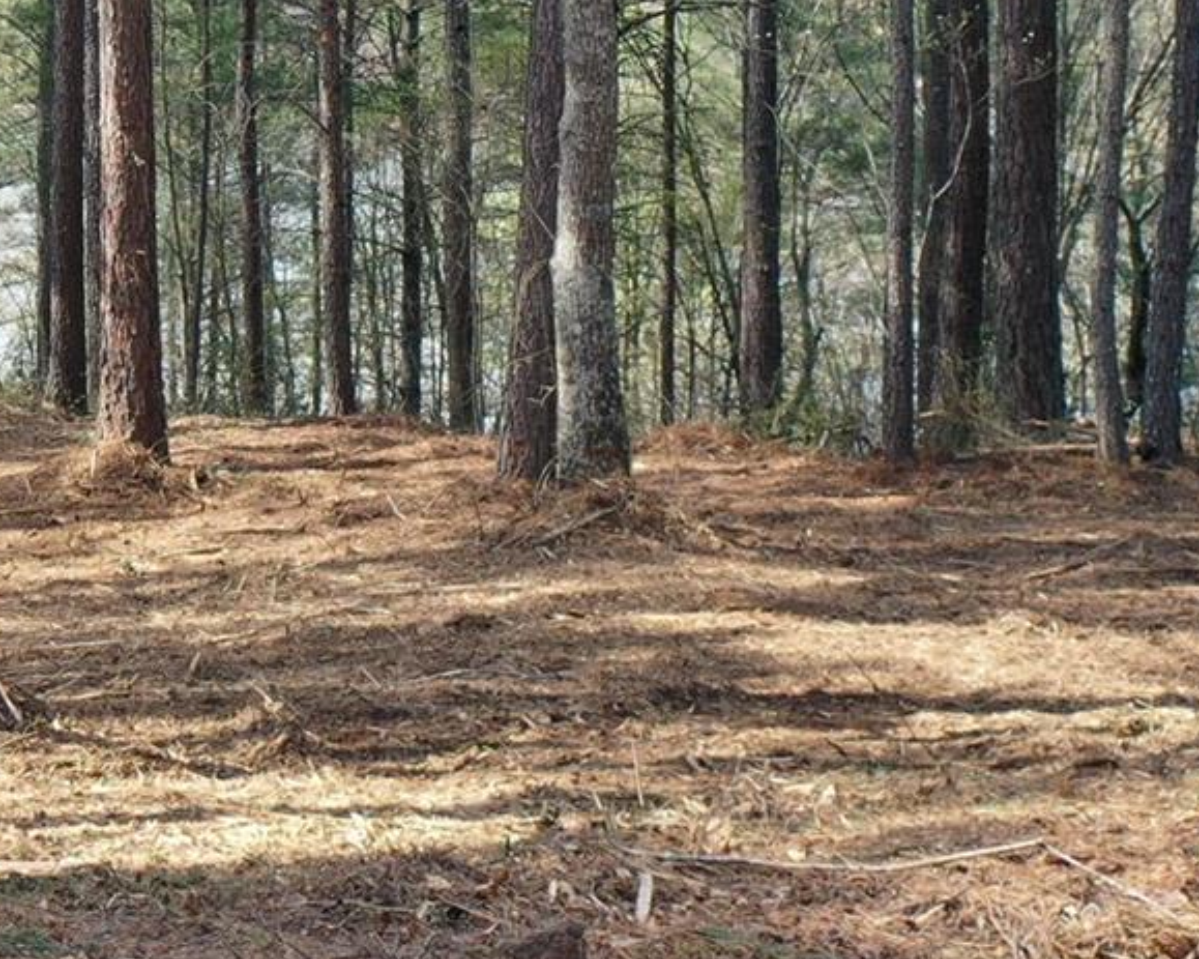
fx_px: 3300
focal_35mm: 93
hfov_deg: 18.0
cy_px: -28
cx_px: -694
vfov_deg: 16.2
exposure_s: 1/320
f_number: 2.8
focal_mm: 10.26
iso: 100
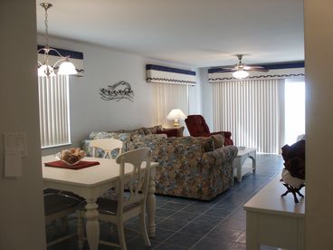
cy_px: 125
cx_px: 166
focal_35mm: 35
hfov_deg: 52.6
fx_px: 337
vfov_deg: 40.7
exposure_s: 1/45
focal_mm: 7.18
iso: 160
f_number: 3
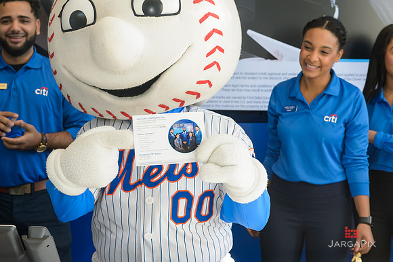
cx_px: 196
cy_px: 131
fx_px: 676
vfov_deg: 21.9
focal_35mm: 62
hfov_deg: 32.4
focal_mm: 62
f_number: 6.3
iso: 1000
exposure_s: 1/200
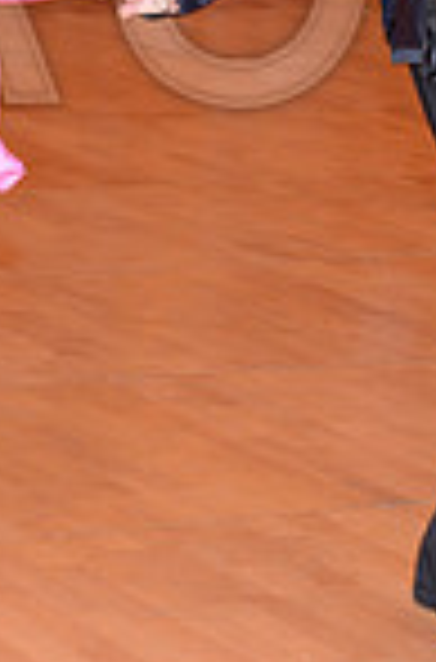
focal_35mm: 245
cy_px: -59
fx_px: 4482
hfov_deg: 5.6
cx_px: 218
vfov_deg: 8.4
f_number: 5
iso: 1250
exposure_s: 1/200
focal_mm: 62
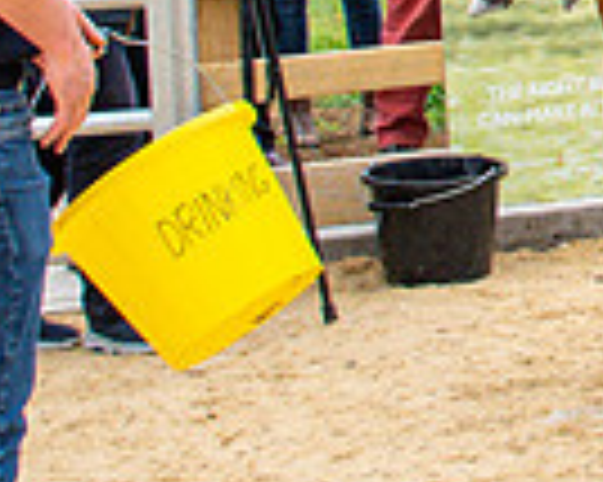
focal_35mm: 184
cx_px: 1199
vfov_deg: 8.1
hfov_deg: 9.8
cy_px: -382
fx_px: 3281
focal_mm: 24
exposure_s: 1/640
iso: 400
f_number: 5.6
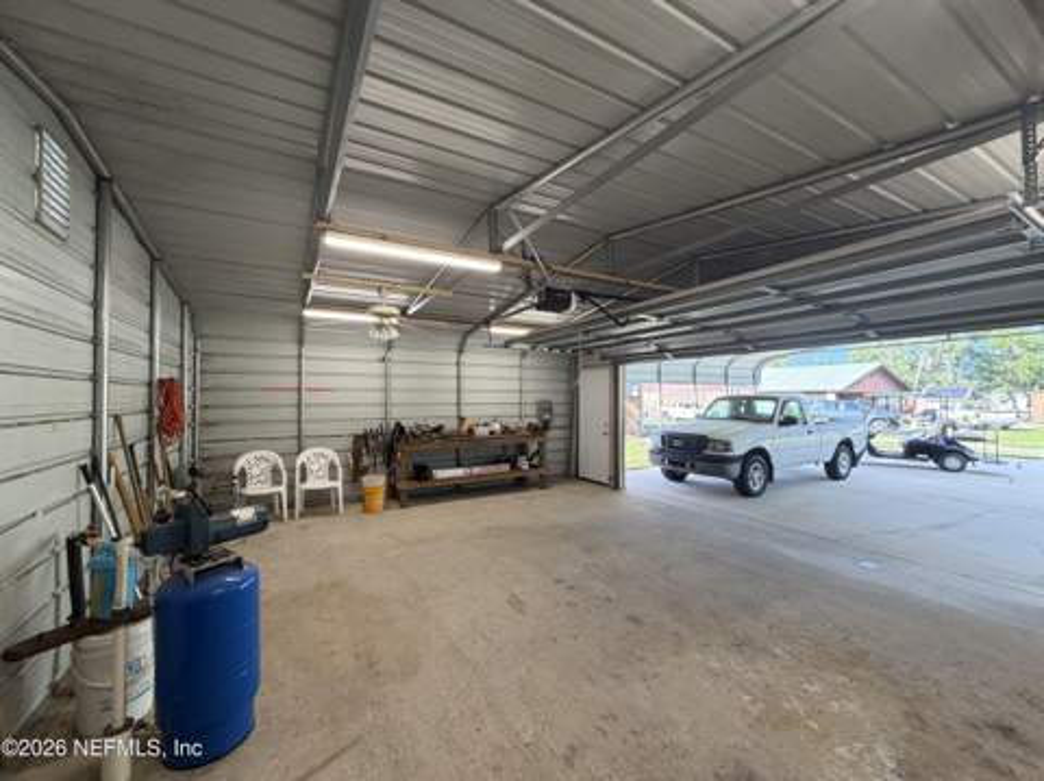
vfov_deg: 85.6
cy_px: 390
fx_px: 422
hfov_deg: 102.1
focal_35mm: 14
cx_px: 522
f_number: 2.2
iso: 160
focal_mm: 2.22
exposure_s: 1/120
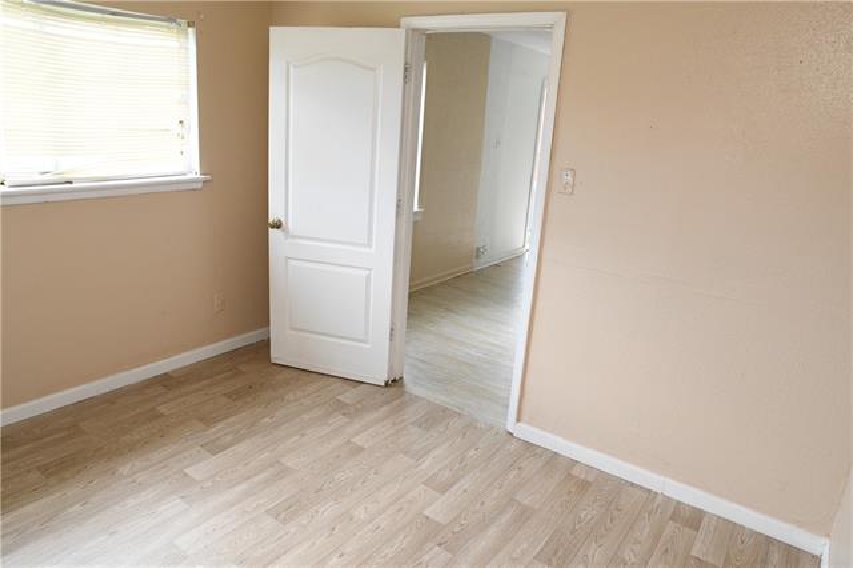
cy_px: 284
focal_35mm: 24
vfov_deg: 53.1
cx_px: 426
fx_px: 568
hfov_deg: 73.8
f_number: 7.1
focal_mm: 24
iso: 2000
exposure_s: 1/125
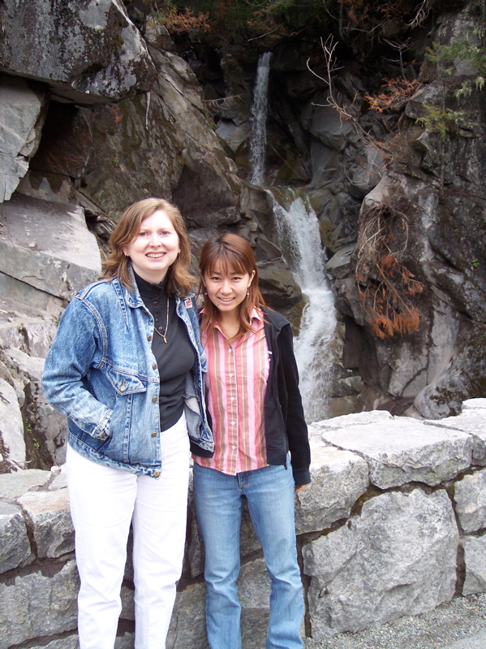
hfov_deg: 37.7
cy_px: 324
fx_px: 712
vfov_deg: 49.0
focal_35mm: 38
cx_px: 243
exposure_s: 1/250
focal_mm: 8
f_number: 2.8
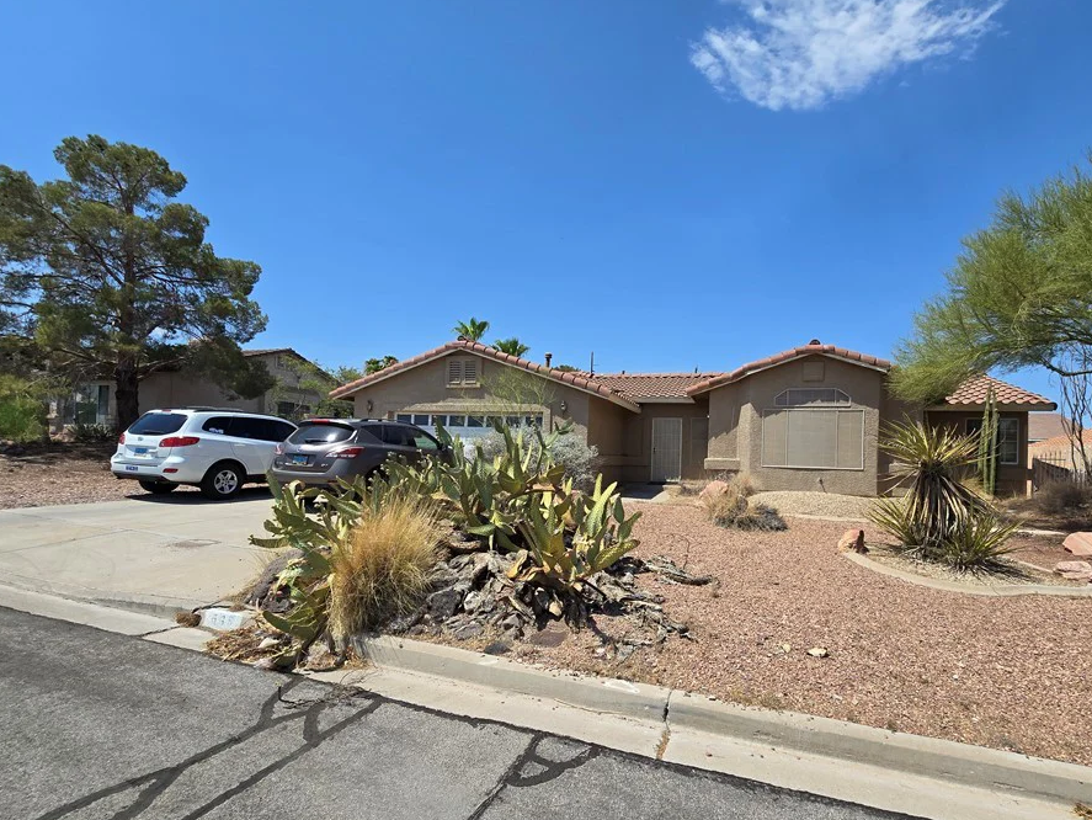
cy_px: 449
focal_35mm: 15
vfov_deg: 81.6
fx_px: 473
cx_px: 603
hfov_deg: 97.8
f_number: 2.2
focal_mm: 2.2
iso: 50
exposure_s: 1/2985
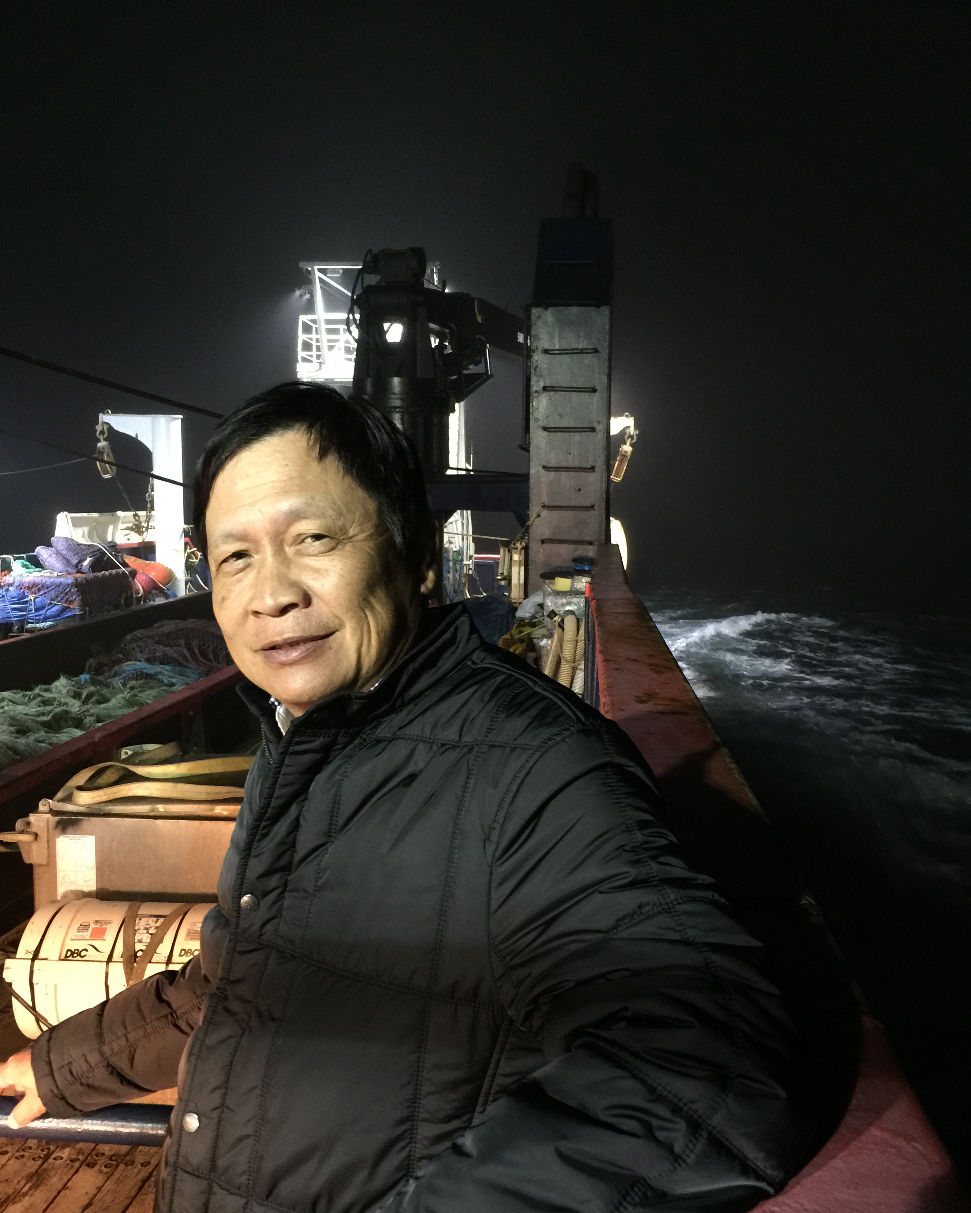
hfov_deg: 47.1
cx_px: 481
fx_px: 1114
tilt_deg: -8.4
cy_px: 655
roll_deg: +0.3
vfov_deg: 57.1
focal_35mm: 31
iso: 125
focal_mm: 4.15
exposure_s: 1/10
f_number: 2.2
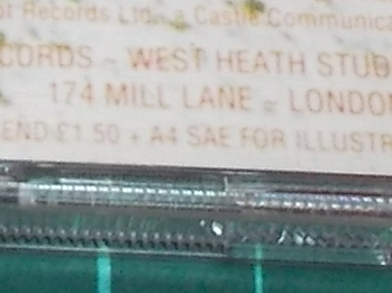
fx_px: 2138
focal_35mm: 189
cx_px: -228
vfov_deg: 7.4
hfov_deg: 10.1
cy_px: -367
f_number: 3.3
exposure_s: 1/30
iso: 200
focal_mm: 4.1
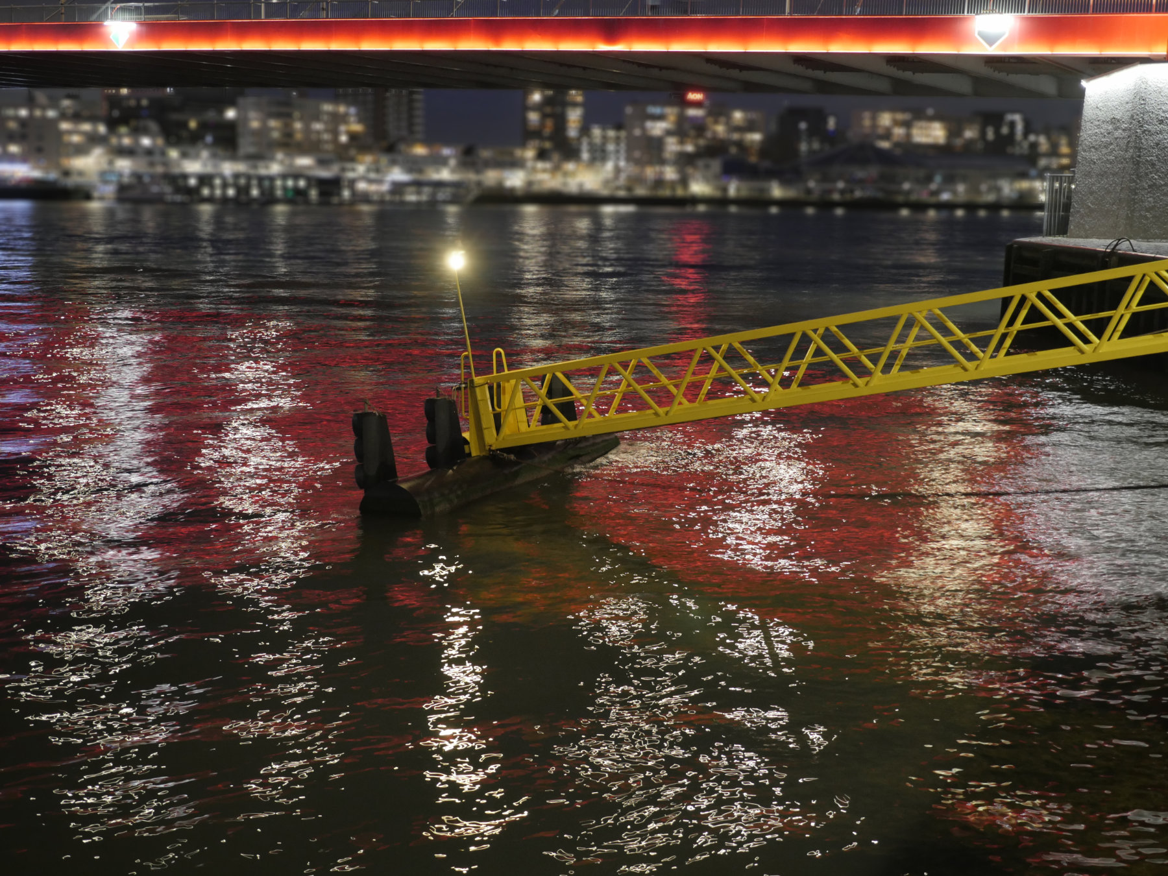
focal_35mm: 46
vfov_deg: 31.5
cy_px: 438
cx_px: 584
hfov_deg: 41.2
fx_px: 1552
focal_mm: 23
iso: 800
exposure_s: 1/2.5
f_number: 2.8
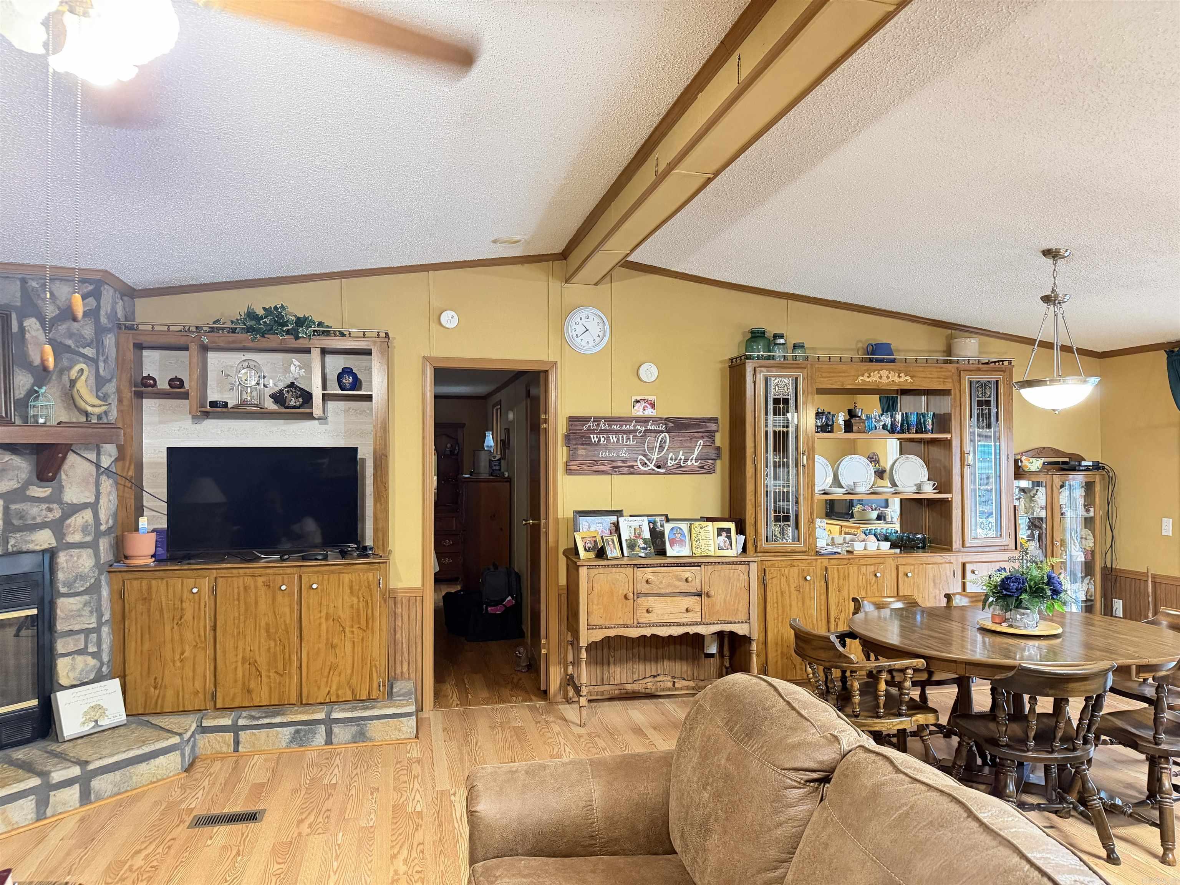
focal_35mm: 24
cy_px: 442
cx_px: 590
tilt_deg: +0.0
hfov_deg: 71.6
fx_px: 818
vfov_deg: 56.8
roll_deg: +0.3
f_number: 1.78
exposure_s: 1/30
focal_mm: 6.76
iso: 800
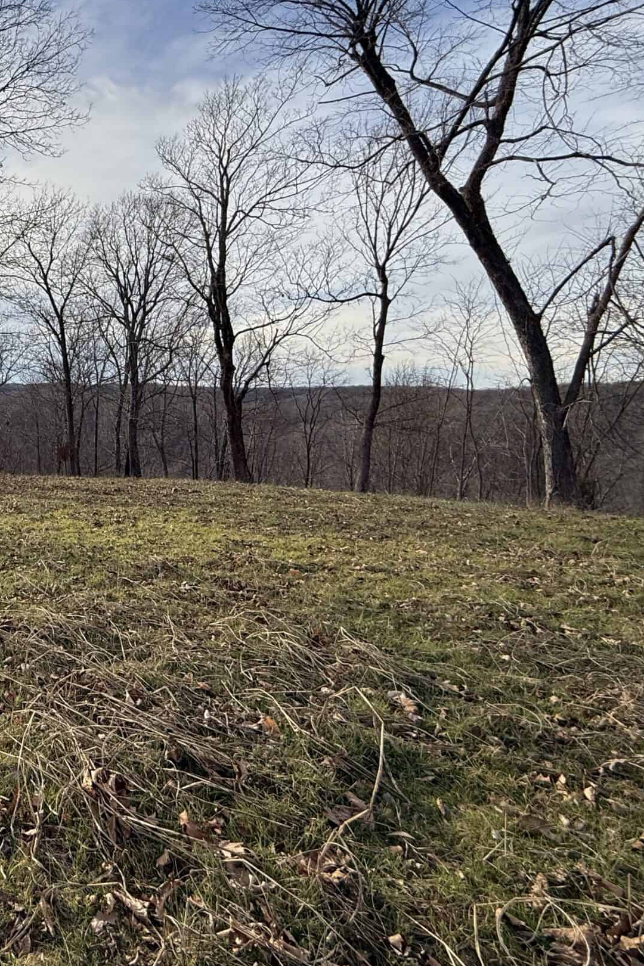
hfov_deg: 42.4
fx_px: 617
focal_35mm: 23
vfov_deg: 75.9
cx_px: -75
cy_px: 440
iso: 64
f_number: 2.2
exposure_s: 1/1464
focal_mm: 2.22
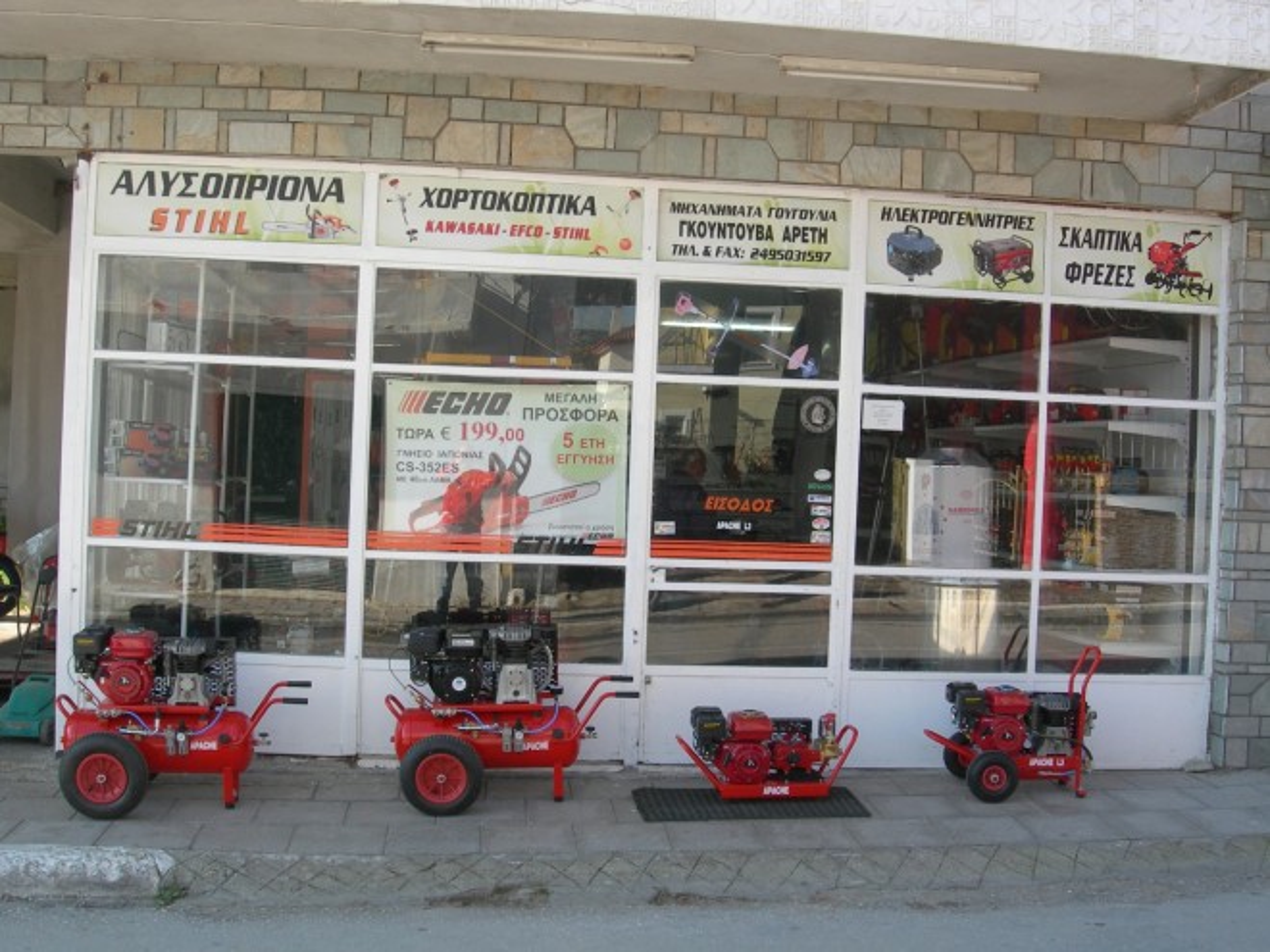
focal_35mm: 41
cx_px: 635
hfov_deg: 45.8
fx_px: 1504
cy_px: 476
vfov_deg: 35.1
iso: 50
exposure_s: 1/102
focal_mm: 8.5
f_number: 4.9
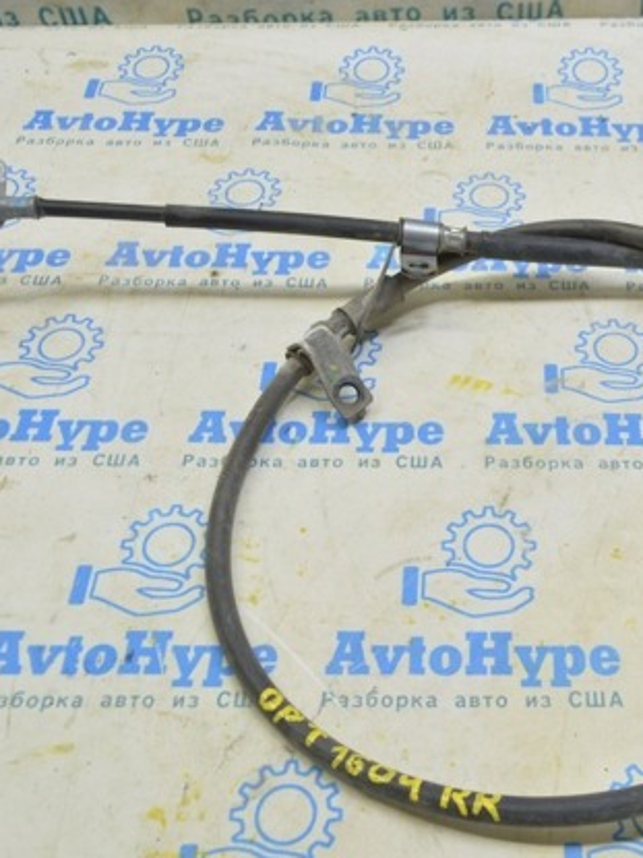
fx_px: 991
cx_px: 494
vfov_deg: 46.8
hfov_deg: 35.0
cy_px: 437
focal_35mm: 40
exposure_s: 1/20
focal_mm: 18
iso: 400
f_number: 5.6
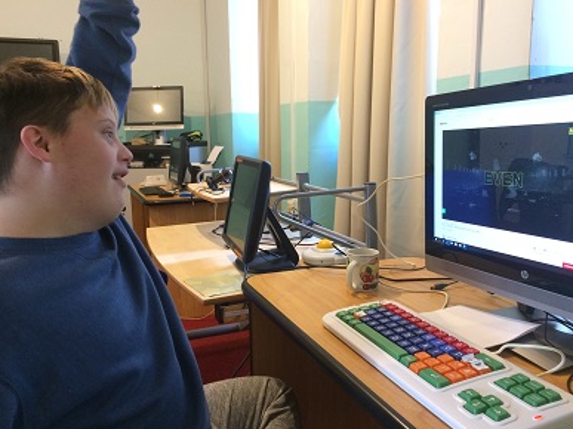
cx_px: 278
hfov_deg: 60.0
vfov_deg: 46.8
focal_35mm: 30
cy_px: 217
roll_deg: -0.3
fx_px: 496
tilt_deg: -10.2
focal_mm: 4.15
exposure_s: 1/33
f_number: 2.2
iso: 250
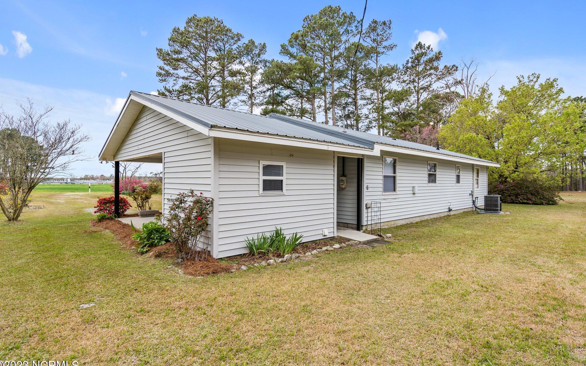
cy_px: 181
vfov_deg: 65.0
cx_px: 298
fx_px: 287
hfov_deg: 91.1
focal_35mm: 18
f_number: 4
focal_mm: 17
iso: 200
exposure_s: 1/800
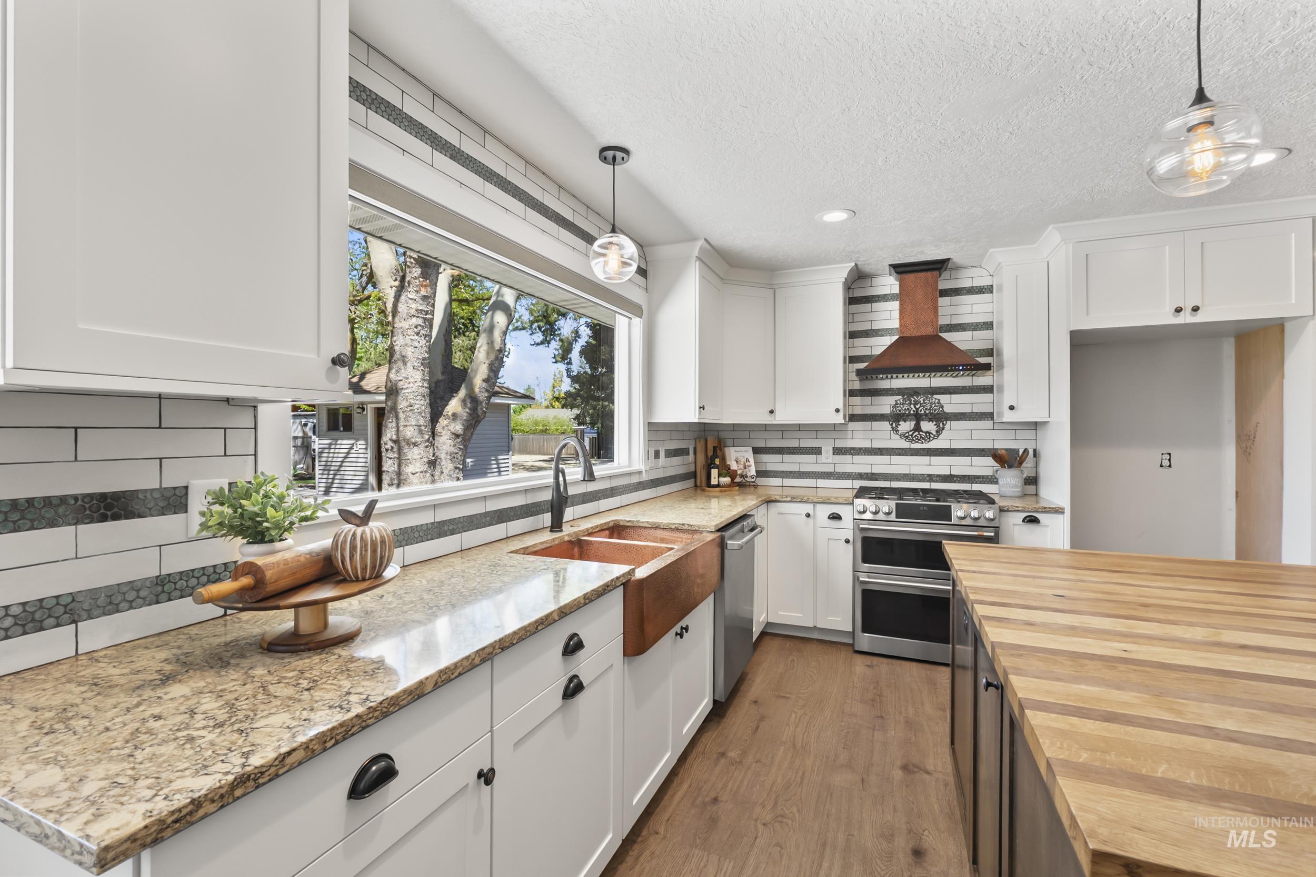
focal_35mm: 15
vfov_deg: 77.3
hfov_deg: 100.4
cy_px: 438
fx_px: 548
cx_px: 658
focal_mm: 10
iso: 400
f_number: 7.1
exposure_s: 1/3
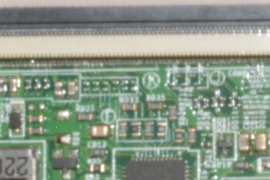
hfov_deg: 5.6
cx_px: 515
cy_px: 130
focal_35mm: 359
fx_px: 2695
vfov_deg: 3.8
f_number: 29
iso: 500
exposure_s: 1/60
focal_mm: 35
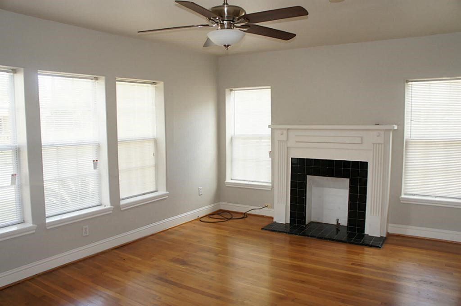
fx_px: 345
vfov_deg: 47.9
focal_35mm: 27
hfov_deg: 67.4
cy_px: 153
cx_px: 230
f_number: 3.5
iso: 400
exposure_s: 1/60
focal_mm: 18
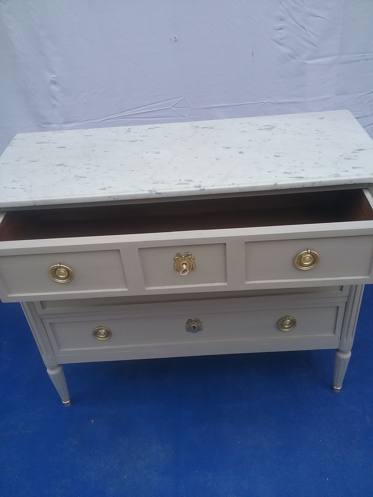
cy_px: 248
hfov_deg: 45.4
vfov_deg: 58.4
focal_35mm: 31
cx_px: 186
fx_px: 445
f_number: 2.2
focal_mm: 3.3
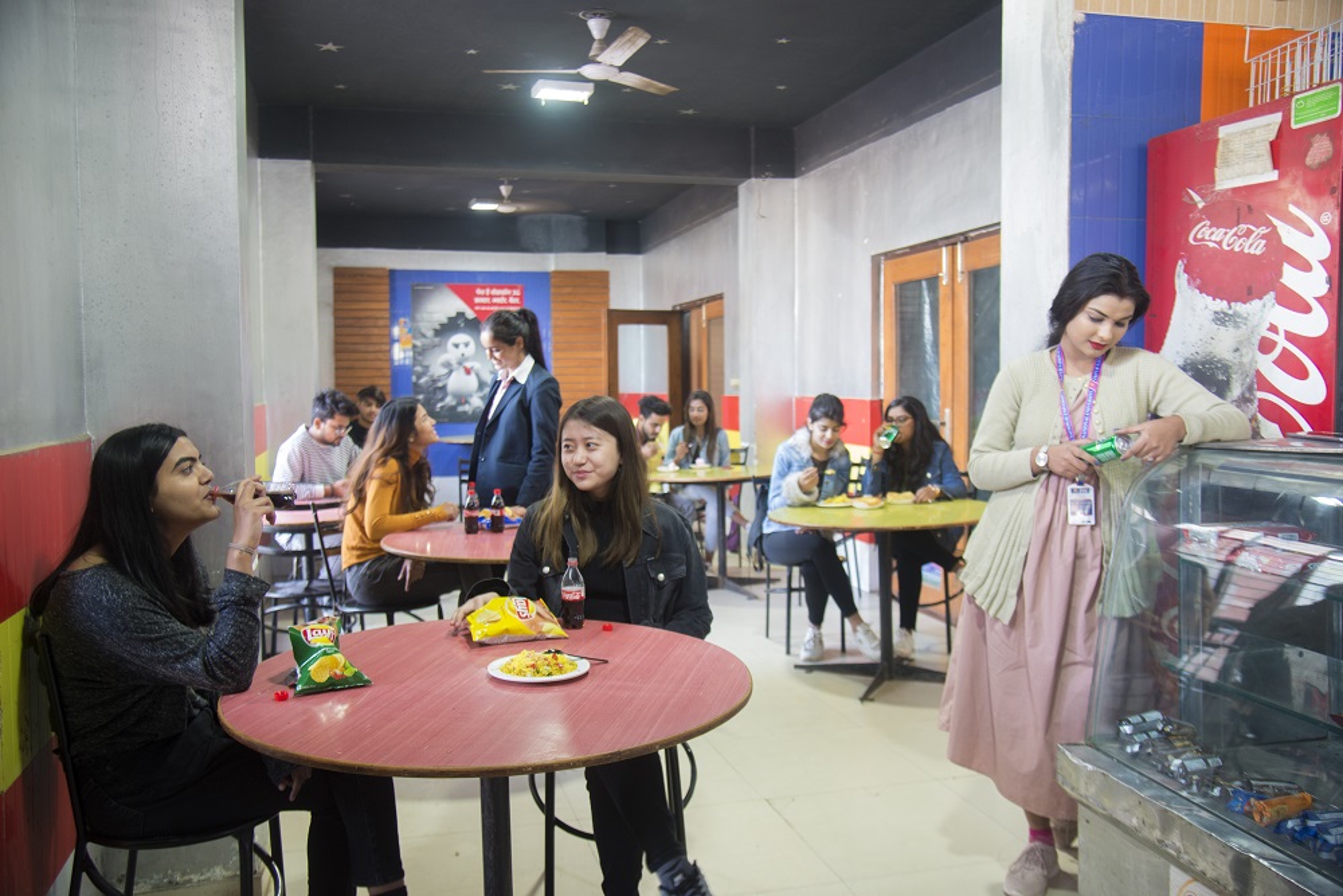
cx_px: 672
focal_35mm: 30
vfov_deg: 43.6
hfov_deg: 61.9
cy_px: 448
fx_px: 1119
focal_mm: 30
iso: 800
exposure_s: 1/5
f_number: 4
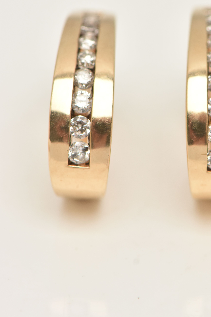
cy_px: 104
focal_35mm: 252
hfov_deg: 5.5
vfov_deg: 8.2
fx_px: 2214
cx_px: 167
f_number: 9
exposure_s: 1/100
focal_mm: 105
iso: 400
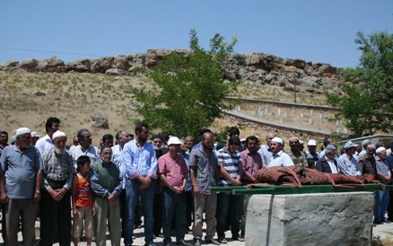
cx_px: 194
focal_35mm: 39
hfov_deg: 50.4
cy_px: 148
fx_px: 418
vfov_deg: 32.7
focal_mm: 6.3
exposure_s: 1/320
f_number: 7.3
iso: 64
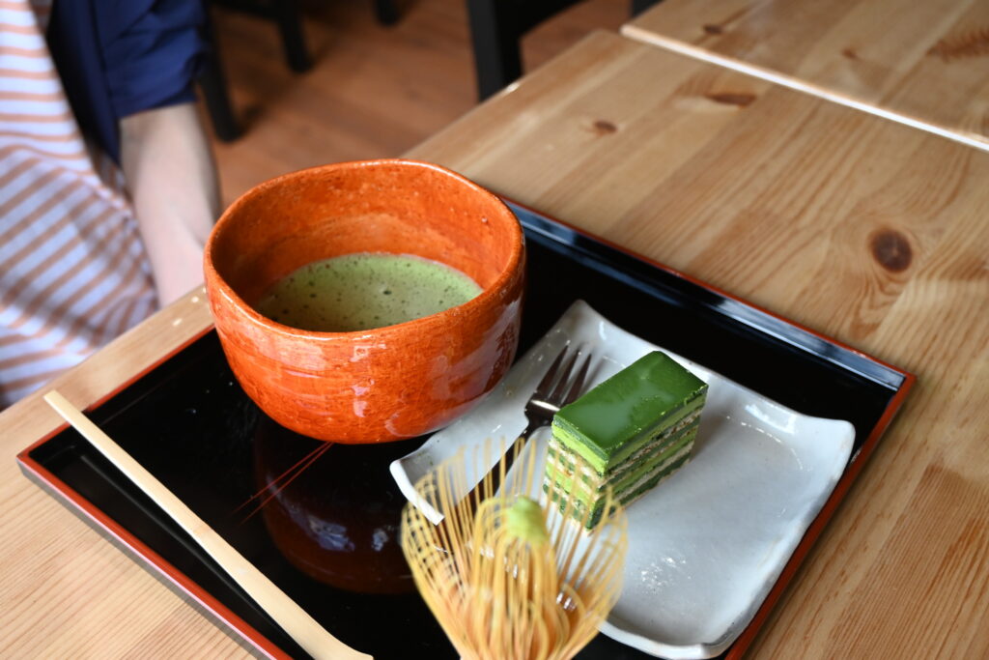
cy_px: 330
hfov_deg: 55.1
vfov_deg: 38.4
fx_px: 948
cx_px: 494
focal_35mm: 34
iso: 560
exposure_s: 1/125
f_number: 4.2
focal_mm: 23
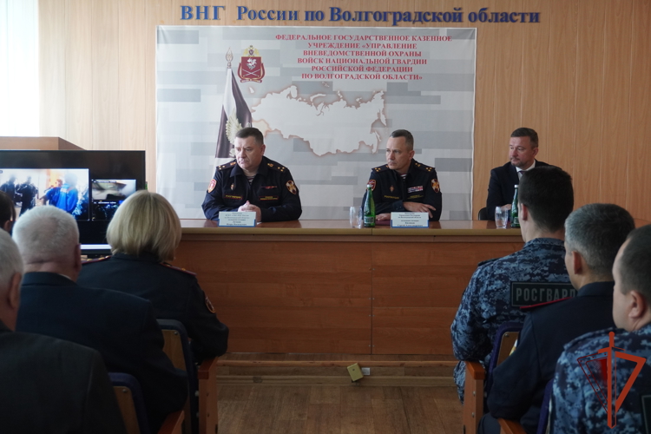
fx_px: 949
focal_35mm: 52
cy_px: 217
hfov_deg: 37.9
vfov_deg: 25.8
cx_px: 326
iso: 1250
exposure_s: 1/60
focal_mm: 35
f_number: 5.6
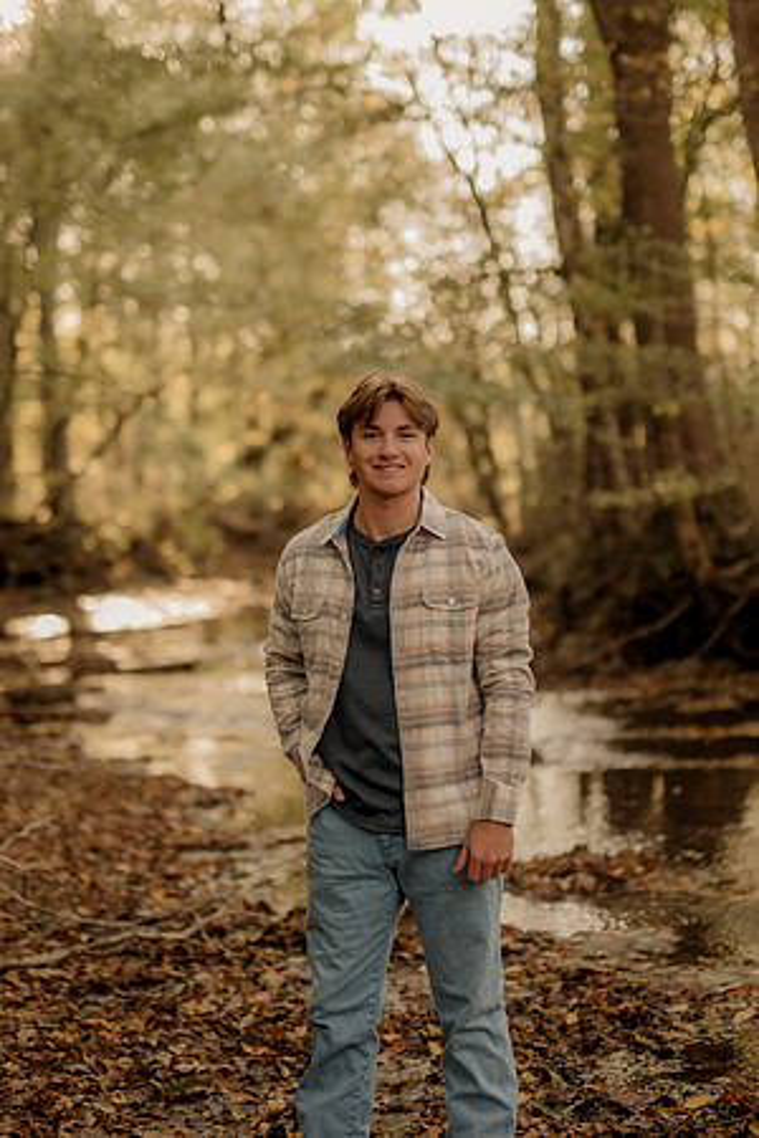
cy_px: 569
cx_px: 380
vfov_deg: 27.0
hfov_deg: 18.2
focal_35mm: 75
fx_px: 2372
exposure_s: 1/320
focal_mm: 50
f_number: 1.4
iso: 200
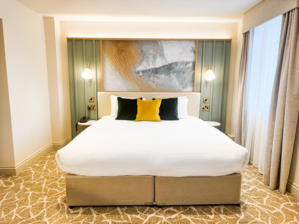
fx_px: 207
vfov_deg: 56.8
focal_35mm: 24
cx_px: 150
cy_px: 112
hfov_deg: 71.6
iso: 125
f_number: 1.8
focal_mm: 6.76
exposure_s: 1/100
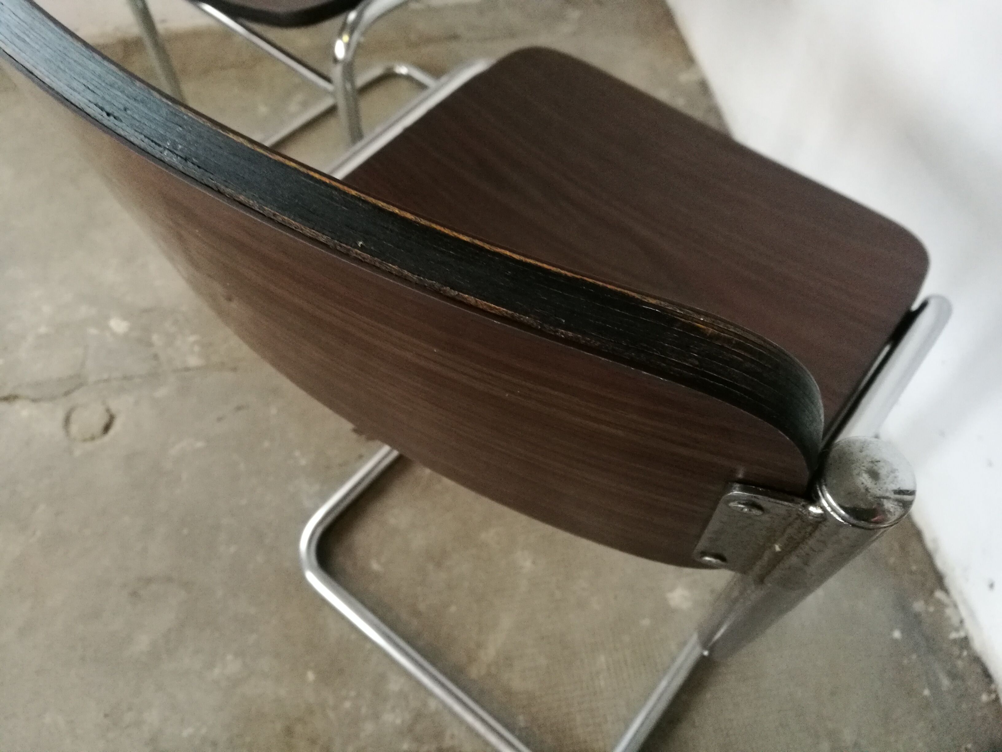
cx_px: 501
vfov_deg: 51.4
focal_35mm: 27
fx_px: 782
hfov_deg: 65.3
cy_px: 376
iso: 500
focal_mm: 4.5
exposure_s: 1/25
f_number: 2.2
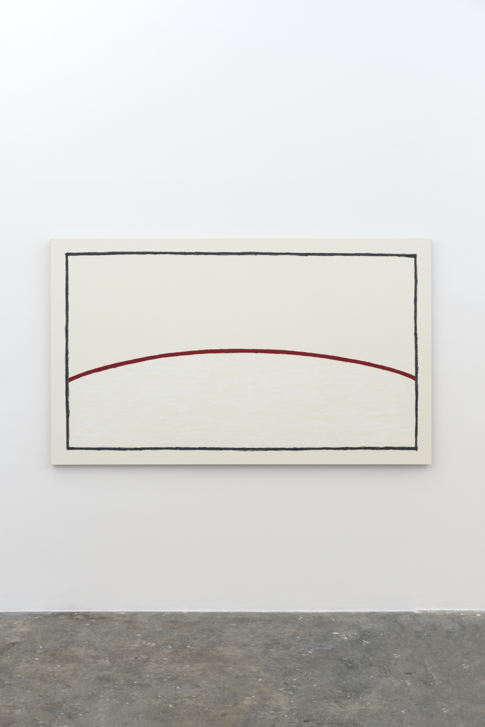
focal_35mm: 34
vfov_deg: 55.1
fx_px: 697
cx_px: 242
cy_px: 364
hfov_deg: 38.4
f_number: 10
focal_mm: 23
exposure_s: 1/8
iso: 320
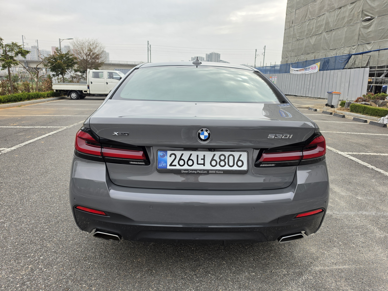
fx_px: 258
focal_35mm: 23
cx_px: 194
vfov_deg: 58.9
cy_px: 146
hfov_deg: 73.9
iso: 64
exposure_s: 1/3255
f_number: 1.4
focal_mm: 6.5
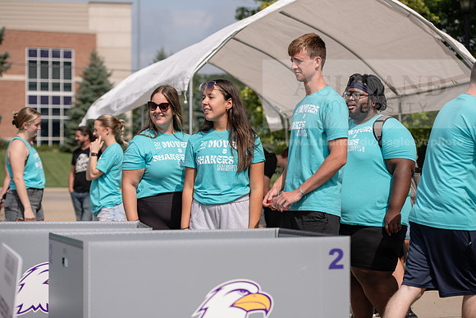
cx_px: 238
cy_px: 159
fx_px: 1084
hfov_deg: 24.8
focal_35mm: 82
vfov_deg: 16.7
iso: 64
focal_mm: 82
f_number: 3.5
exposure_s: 1/1000
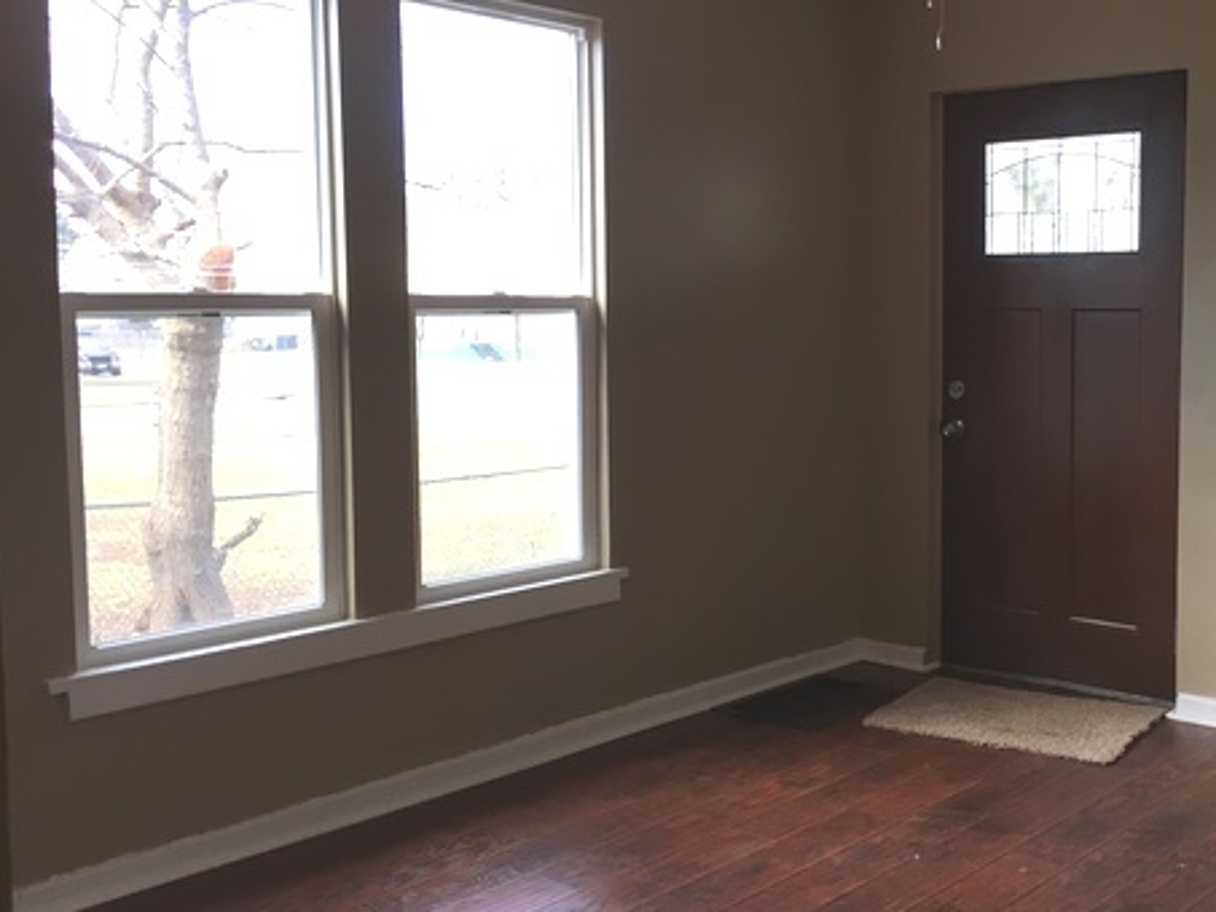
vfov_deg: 35.1
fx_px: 1441
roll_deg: -0.9
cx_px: 856
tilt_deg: -4.7
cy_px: 424
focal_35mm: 41
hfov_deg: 44.7
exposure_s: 1/40
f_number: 2.2
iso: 25
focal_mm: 4.15
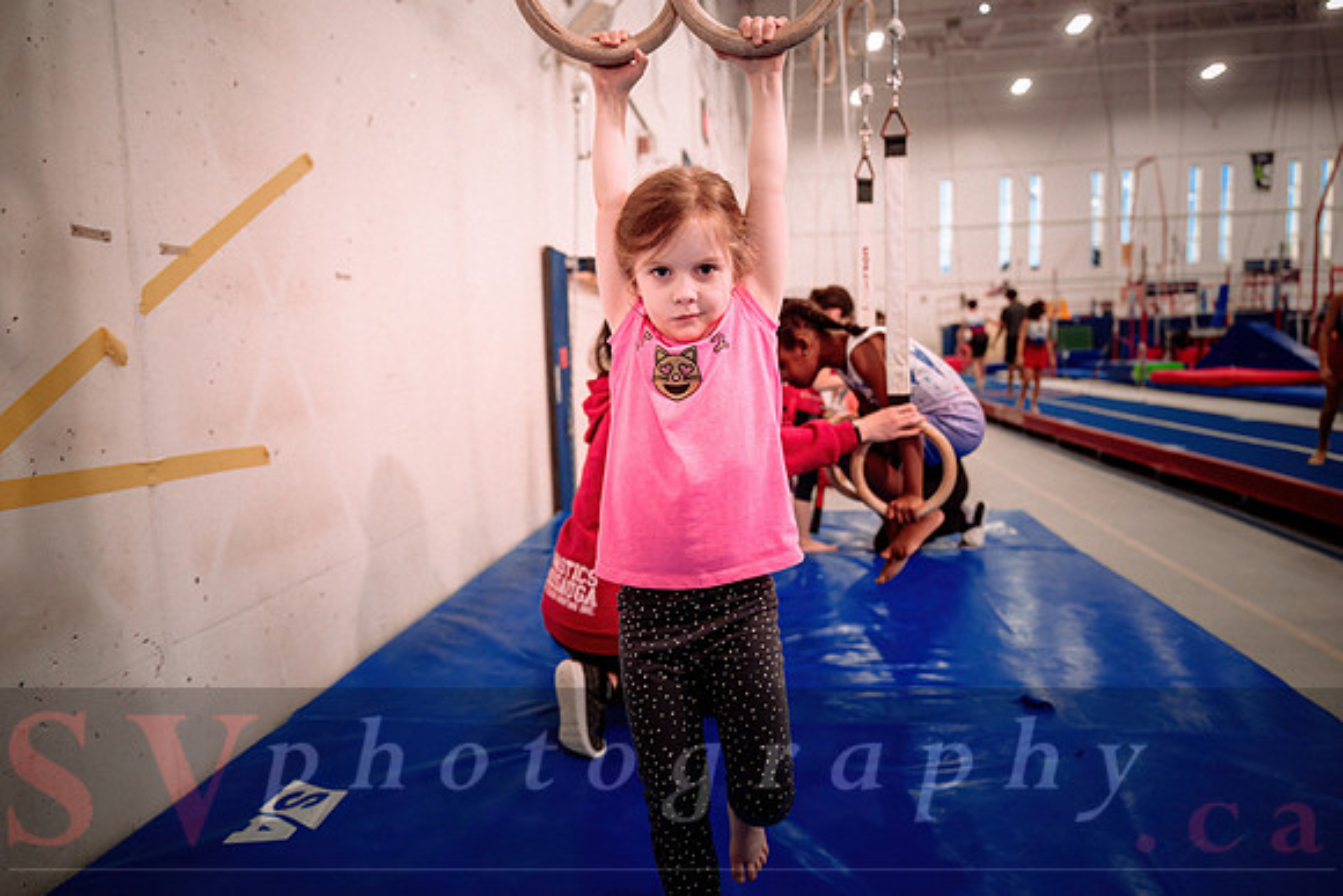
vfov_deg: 53.2
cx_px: 672
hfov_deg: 73.7
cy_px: 448
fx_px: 896
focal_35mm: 24
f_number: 2.8
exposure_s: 1/400
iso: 1600
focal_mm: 24
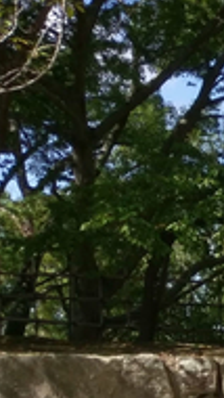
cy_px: 494
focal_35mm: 119
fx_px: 1255
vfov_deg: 17.1
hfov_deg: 8.0
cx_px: 772
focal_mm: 4.58
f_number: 1.8
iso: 100
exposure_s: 1/1846
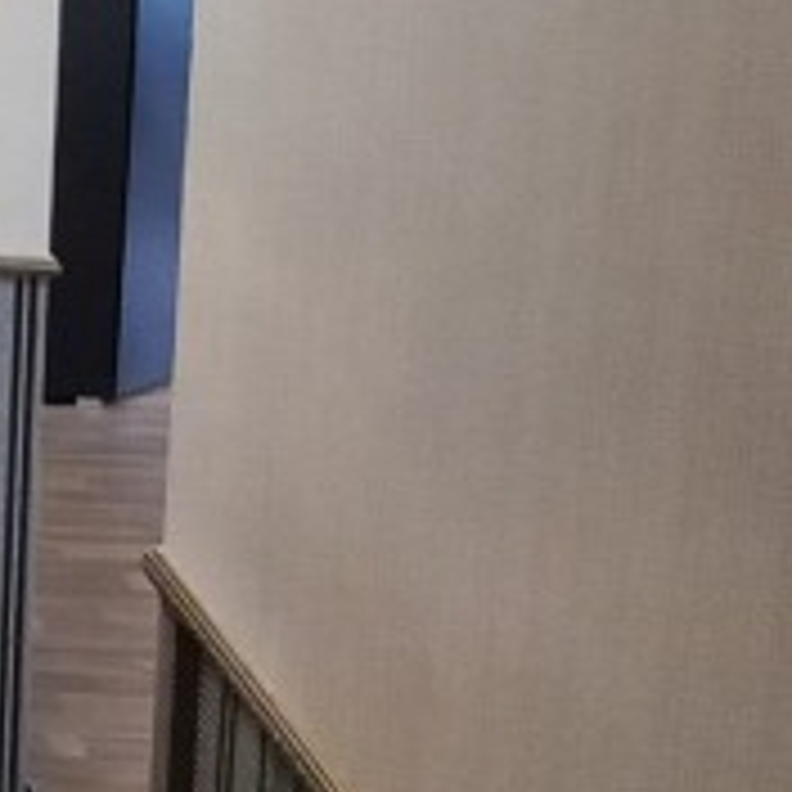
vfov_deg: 24.8
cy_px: 50
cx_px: -648
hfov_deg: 19.2
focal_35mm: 67
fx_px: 1734
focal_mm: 1.42
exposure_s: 1/14
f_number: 2.2
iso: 400
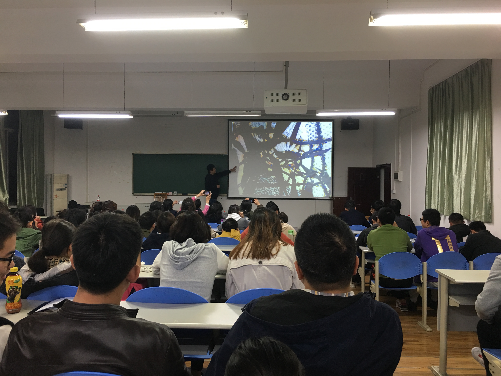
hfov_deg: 61.7
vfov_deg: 48.2
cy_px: 188
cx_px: 250
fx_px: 420
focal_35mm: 29
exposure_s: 1/17
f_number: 2.2
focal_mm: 4.15
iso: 50
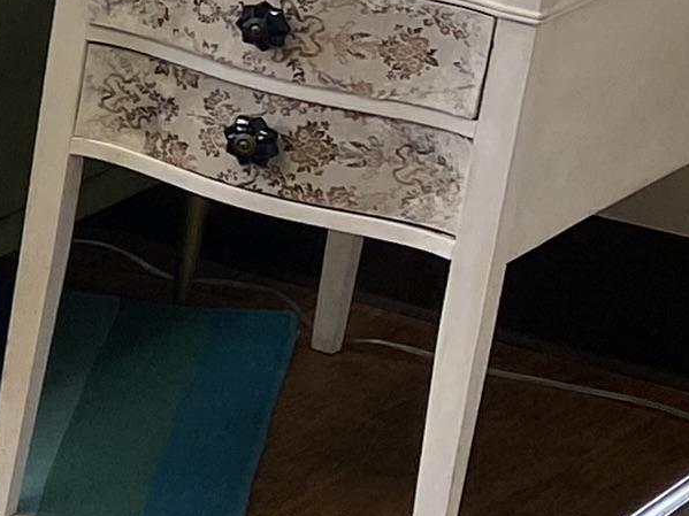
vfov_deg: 8.5
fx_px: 3483
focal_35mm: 175
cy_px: 51
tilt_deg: -18.2
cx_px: -1600
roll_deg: +1.0
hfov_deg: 8.6
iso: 50
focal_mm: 4.25
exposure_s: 1/120
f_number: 1.8
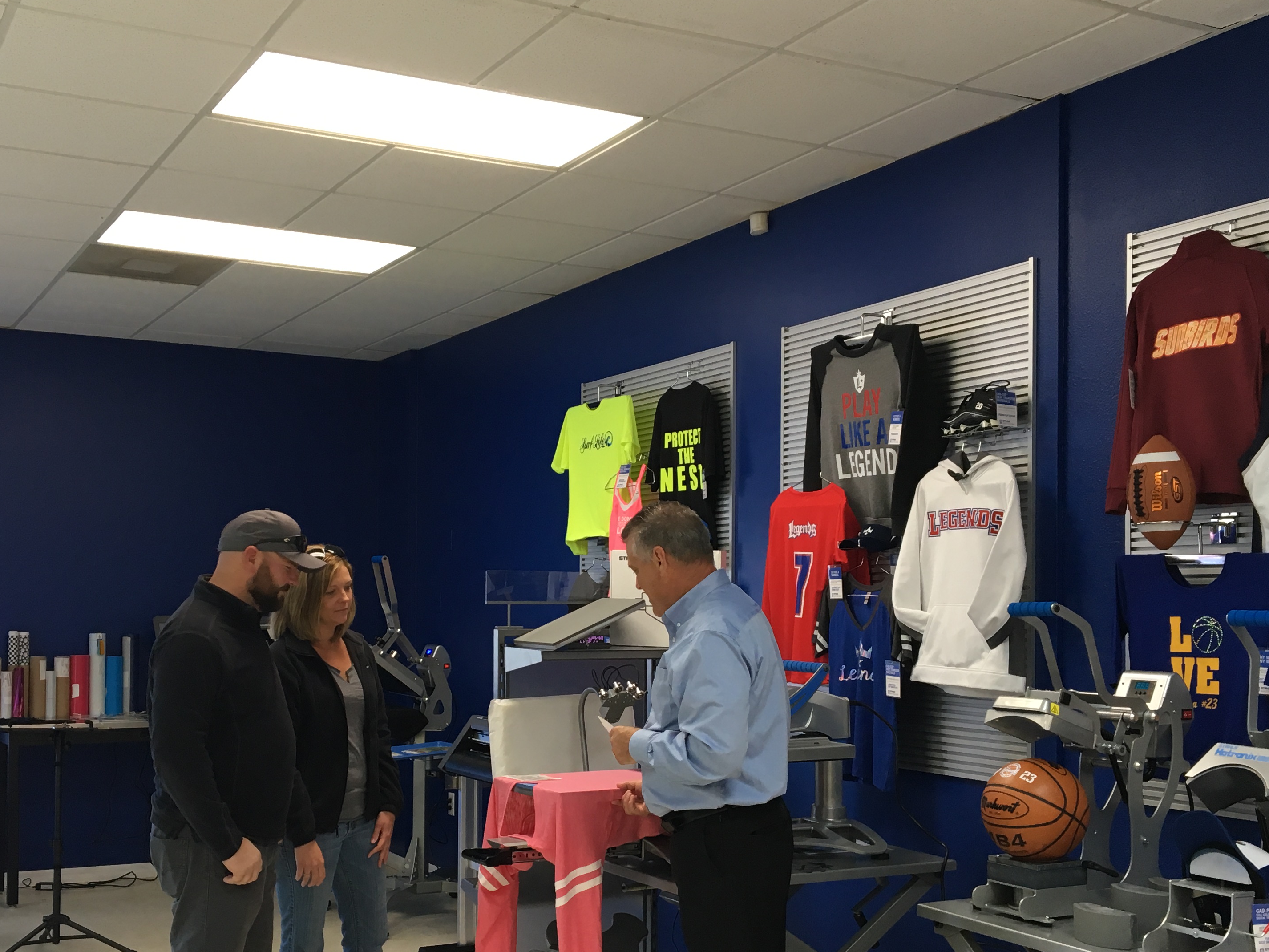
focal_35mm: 41
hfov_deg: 45.6
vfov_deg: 35.0
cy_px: 581
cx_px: 532
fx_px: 1503
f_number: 2.2
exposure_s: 1/30
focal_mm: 4.15
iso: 50
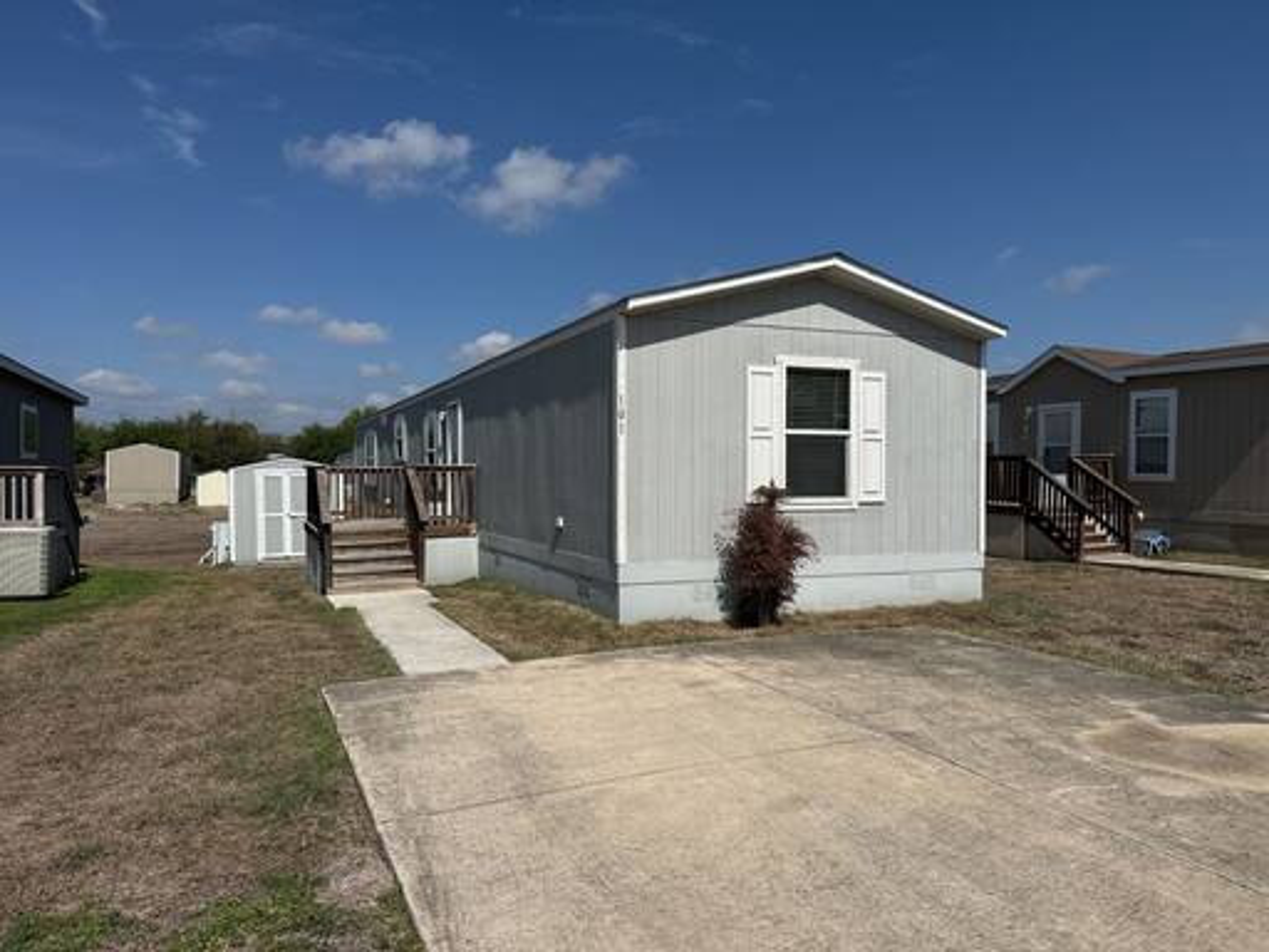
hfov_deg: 71.6
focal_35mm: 24
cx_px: 634
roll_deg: -1.9
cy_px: 476
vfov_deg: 56.8
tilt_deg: +0.2
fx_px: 880
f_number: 1.78
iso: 80
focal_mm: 6.76
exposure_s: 1/11905
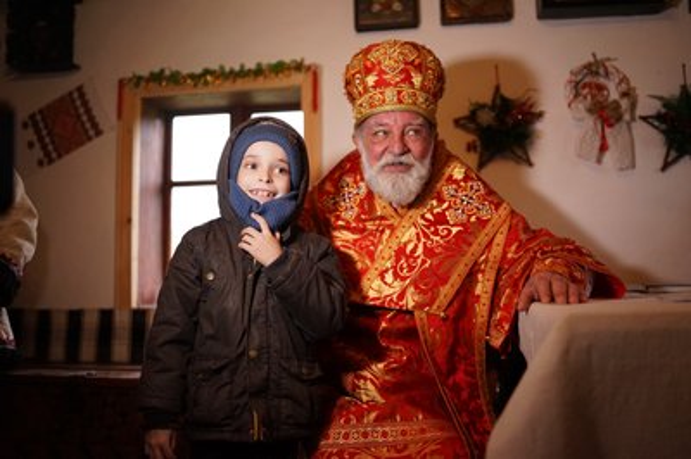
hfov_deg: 54.5
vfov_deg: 37.8
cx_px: 346
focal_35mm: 35
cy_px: 230
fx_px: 671
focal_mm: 35
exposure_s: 1/1250
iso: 1600
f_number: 1.4
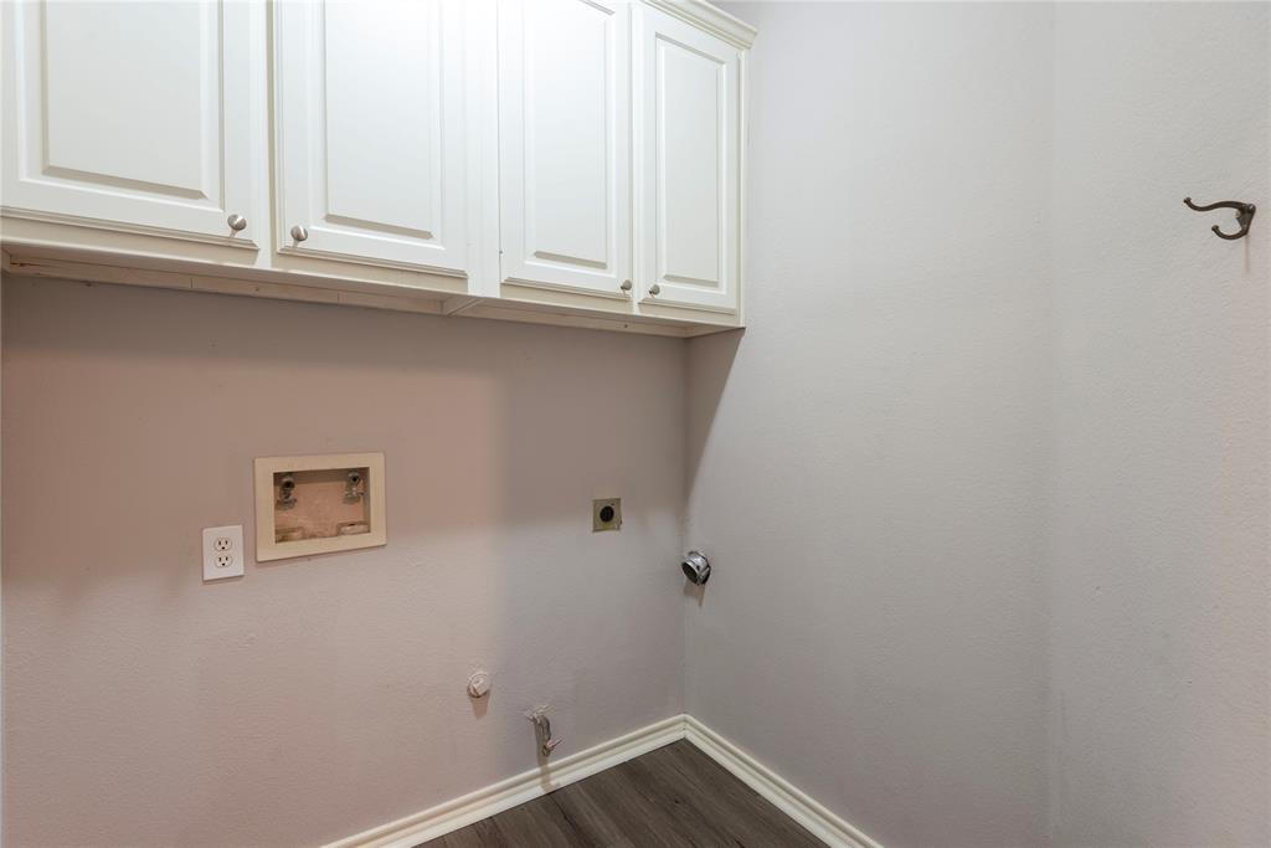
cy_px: 424
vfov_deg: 73.8
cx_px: 636
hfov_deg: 96.7
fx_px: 565
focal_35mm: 16
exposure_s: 1.6
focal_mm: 16
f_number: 7.1
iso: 100
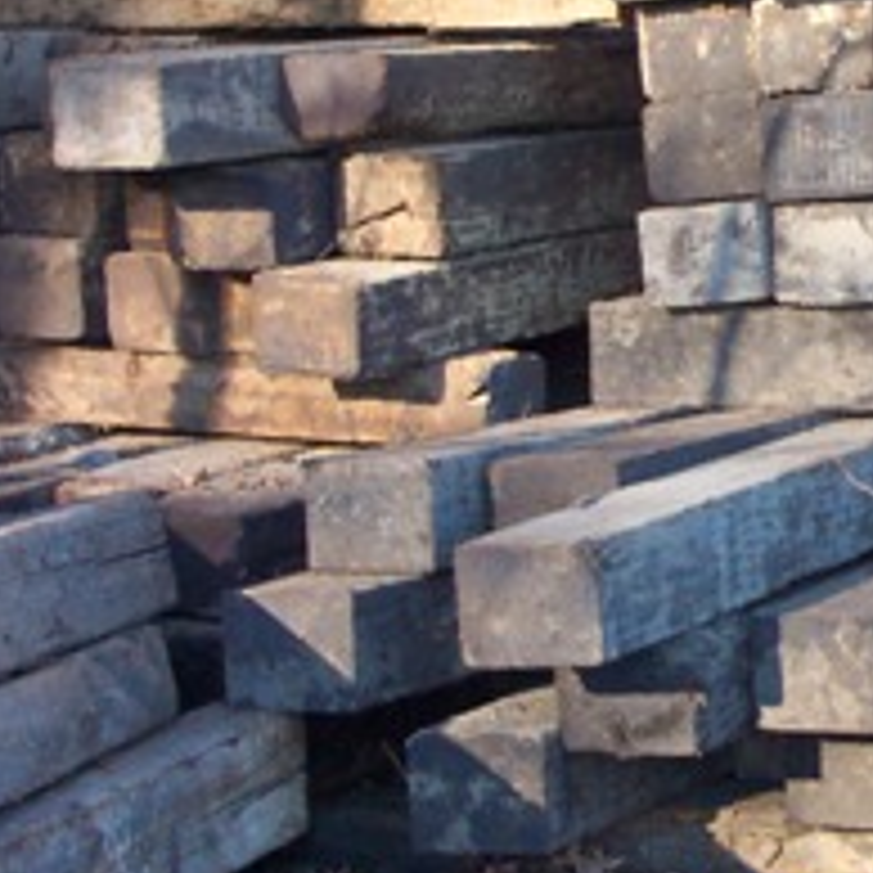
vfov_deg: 13.2
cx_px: 963
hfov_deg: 13.0
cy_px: 299
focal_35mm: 132
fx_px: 3766
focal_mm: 9.8
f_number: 3.1
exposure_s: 1/125
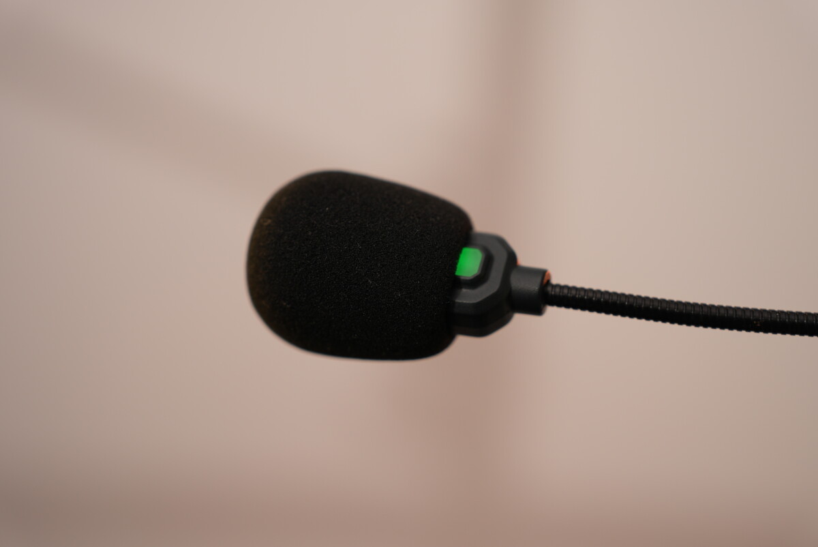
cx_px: 409
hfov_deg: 28.8
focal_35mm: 70
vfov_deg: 19.5
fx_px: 1592
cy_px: 274
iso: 250
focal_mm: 70
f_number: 4
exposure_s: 1/160
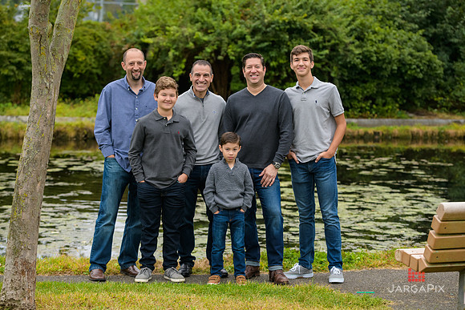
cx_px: 232
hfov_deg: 22.6
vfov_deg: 15.2
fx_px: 1163
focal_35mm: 90
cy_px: 155
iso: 400
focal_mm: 90
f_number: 4
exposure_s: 1/400
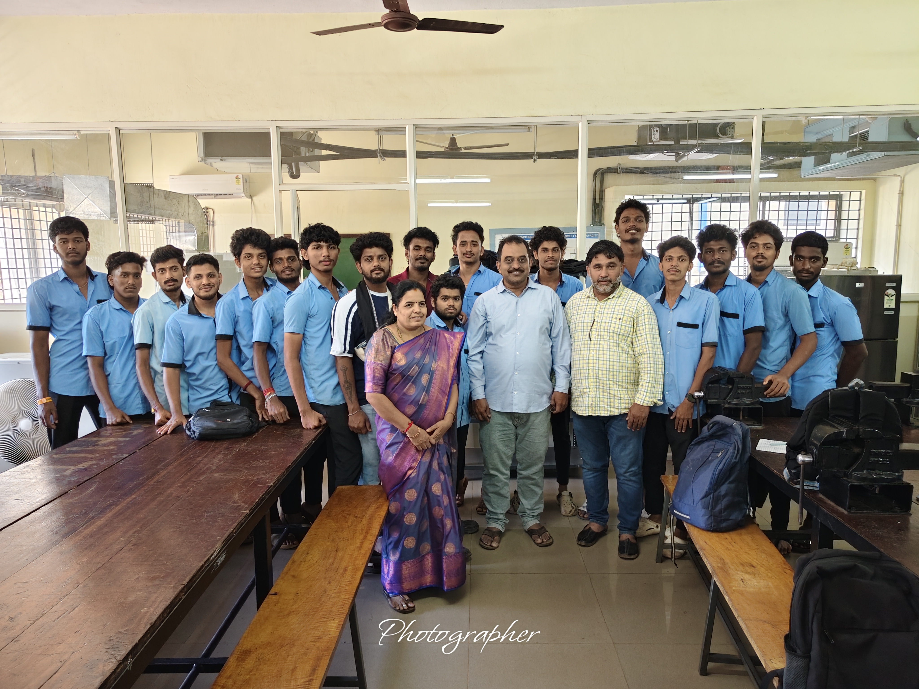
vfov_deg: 58.9
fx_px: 611
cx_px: 460
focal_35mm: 23
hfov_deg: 73.9
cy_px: 344
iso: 474
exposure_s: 1/50
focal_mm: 5.56
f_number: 1.88
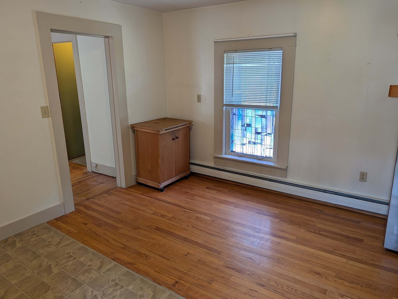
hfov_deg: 71.5
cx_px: 199
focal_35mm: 24
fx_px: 276
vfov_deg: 56.9
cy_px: 150
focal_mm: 6.9
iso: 44
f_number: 1.68
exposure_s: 1/120
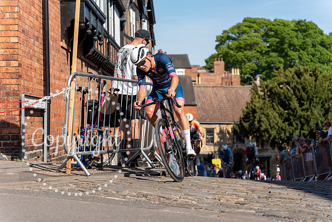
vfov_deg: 18.7
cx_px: 166
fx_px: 673
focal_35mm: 73
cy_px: 111
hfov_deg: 27.7
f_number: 3.5
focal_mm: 73
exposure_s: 1/1000
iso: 100
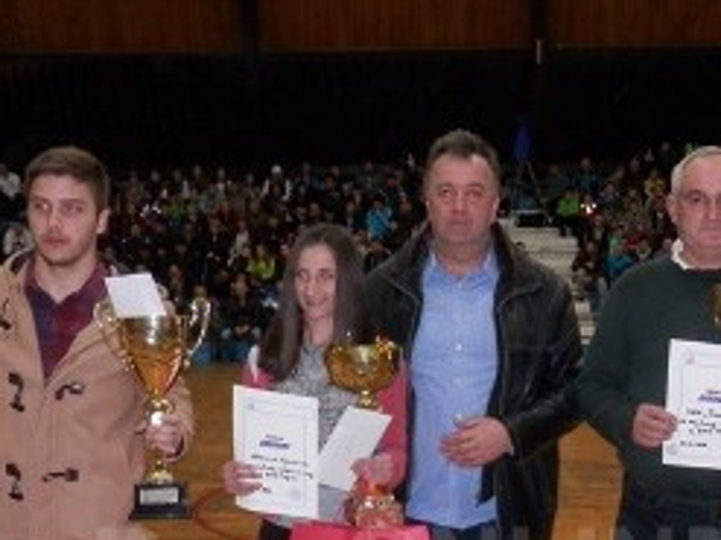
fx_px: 1270
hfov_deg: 31.7
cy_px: 450
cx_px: 403
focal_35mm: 61
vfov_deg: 23.6
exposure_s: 1/30
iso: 200
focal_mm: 5.5
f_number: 3.3
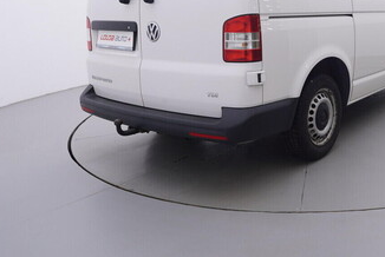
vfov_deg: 34.2
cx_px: 316
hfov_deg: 47.6
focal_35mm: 38
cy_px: 50
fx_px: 405
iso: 200
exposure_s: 1/80
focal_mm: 15
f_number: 5
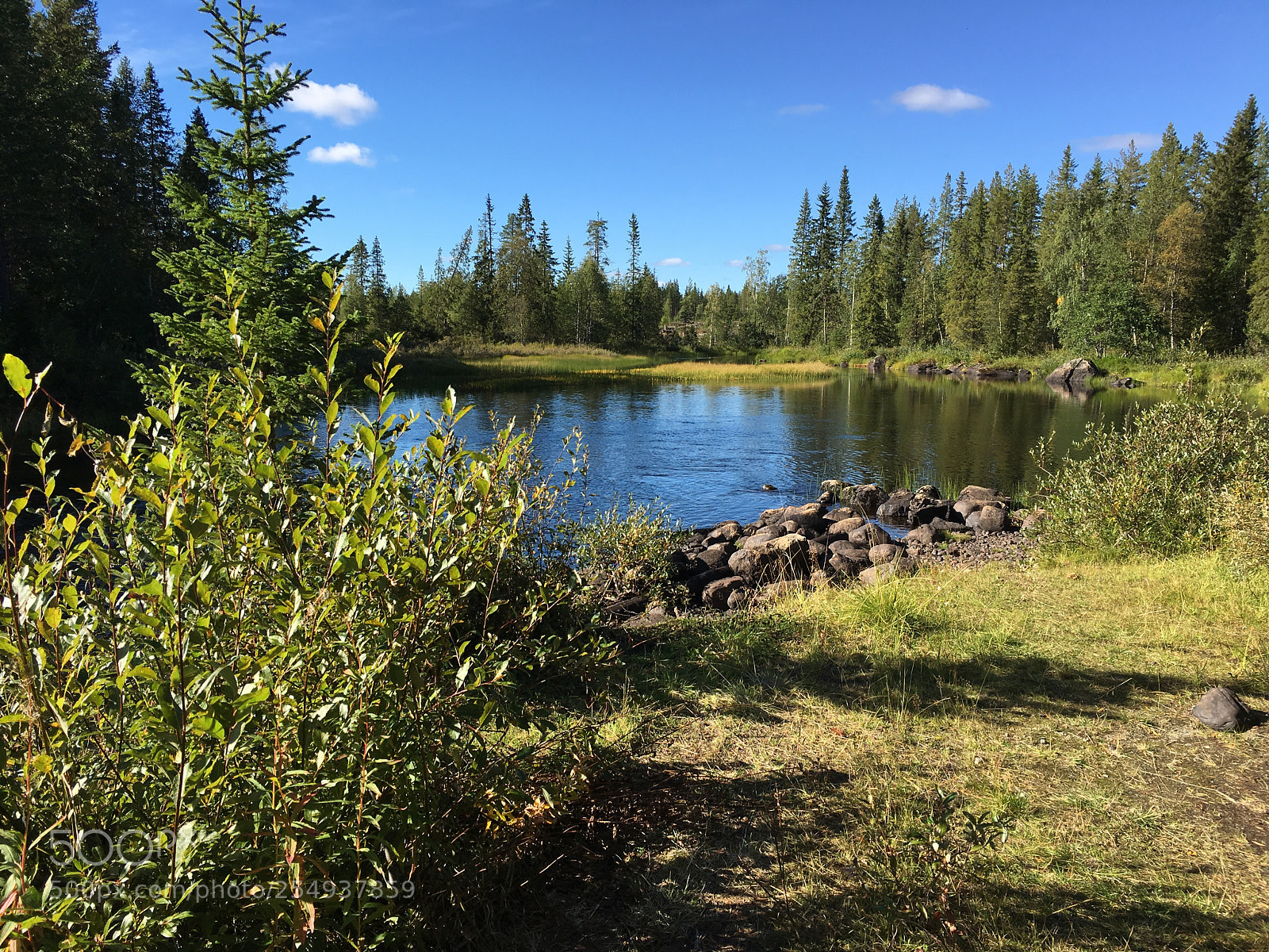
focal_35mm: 29
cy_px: 476
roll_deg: -0.6
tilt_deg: -6.4
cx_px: 634
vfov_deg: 48.2
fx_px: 1063
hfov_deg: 61.7
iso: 25
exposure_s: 1/986
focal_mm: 4.15
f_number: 2.2
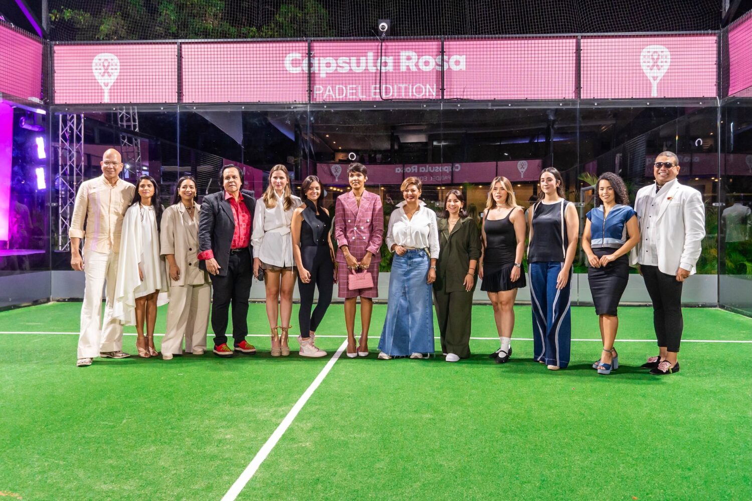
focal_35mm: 31
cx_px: 376
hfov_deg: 60.3
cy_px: 250
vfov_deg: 42.3
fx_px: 648
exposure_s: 1/60
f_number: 4
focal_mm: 21
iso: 1000
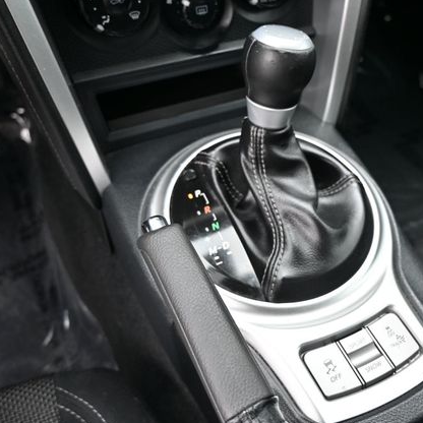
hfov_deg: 47.5
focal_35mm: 34
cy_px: 214
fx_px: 475
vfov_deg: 48.0
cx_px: 271
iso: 400
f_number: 3.5
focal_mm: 17.5
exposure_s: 1/200
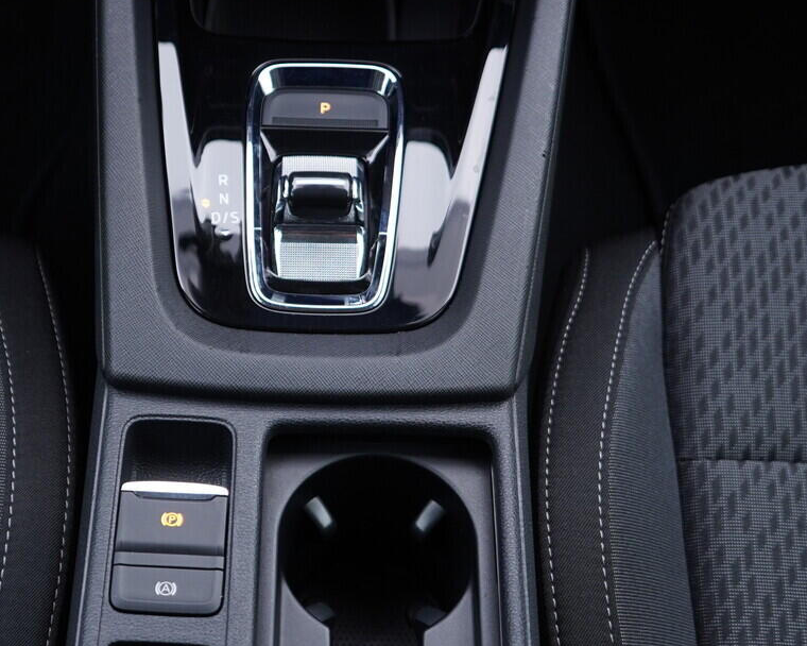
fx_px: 1529
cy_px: 300
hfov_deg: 29.3
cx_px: 254
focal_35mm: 64
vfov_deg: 23.8
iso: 250
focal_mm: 24
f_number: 2.8
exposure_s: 1/40
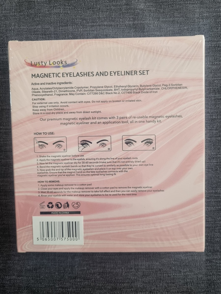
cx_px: 110
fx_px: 221
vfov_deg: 67.3
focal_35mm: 26
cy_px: 147
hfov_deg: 53.1
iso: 320
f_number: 1.8
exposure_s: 1/100
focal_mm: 5.4
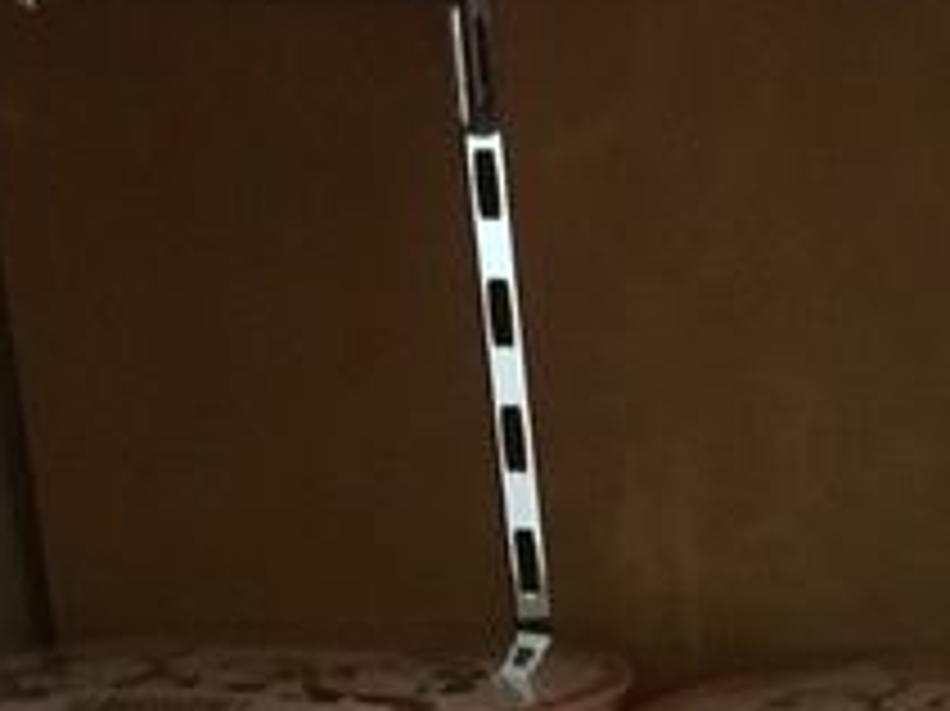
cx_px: 1308
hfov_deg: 15.5
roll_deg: +1.9
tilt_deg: -19.2
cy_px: 1235
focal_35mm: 120
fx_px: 3291
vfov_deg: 11.5
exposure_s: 1/17
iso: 200
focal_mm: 3.3
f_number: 2.4
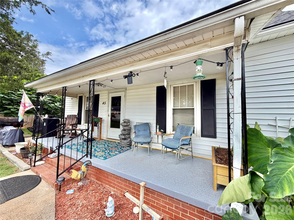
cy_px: 110
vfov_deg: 85.7
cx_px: 147
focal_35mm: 14
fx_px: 119
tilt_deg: +4.2
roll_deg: -0.9
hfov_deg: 102.1
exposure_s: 1/590
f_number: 2.2
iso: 40
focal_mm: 2.22
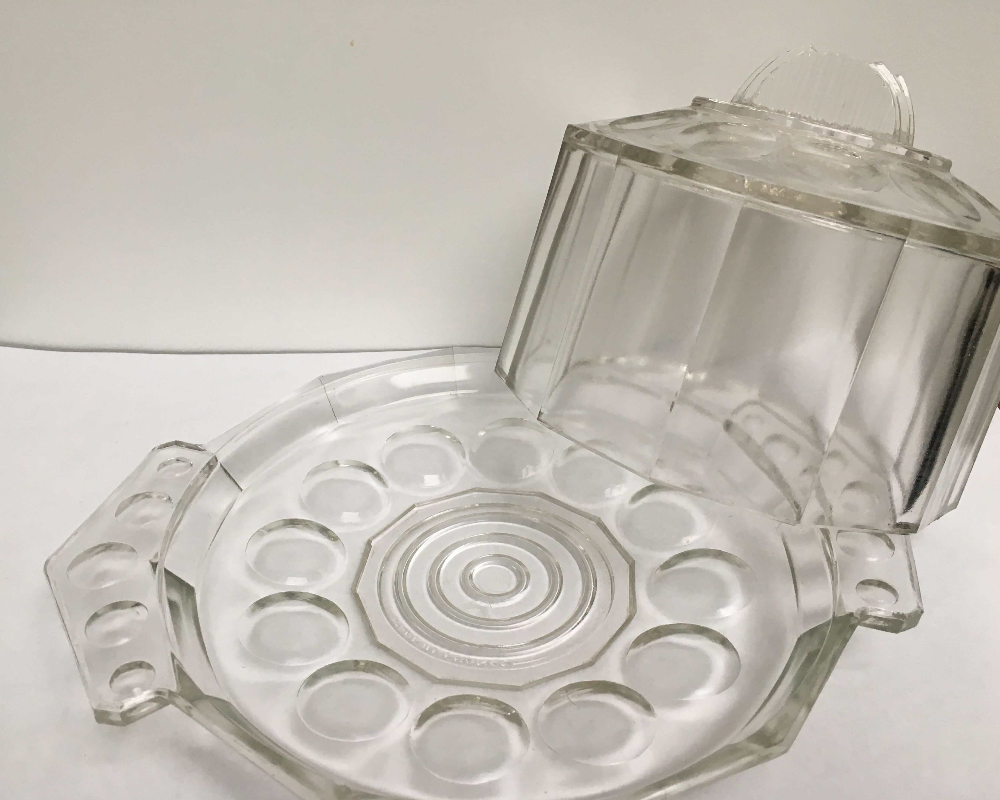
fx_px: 917
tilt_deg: -33.7
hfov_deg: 57.2
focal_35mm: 31
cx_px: 488
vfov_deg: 47.1
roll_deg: -1.0
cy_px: 408
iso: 80
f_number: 2.2
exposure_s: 1/33
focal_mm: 4.15
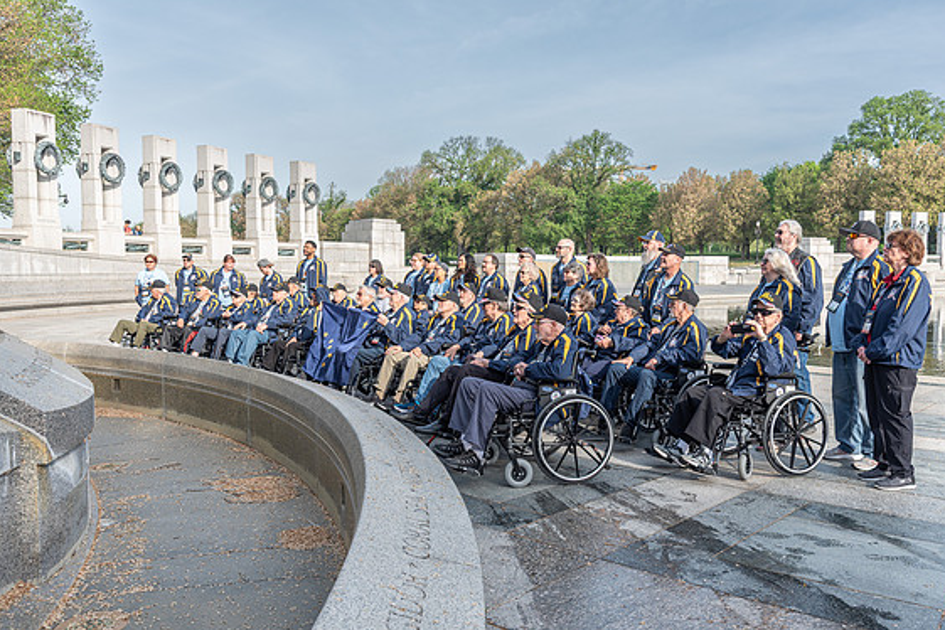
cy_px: 321
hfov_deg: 60.3
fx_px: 814
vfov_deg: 42.3
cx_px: 487
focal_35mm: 31
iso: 100
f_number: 7.1
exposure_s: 1/125
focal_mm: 30
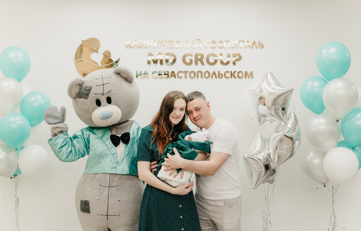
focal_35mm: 36
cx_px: 182
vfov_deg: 36.0
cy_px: 112
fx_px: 356
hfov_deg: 53.7
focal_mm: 35
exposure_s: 1/160
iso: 400
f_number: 4
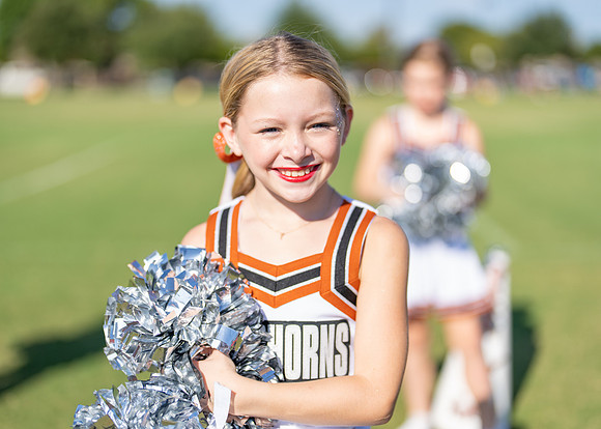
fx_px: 894
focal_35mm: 52
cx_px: 300
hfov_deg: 37.2
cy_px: 214
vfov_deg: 27.0
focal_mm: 50
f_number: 1.2
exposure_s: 1/6400
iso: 100
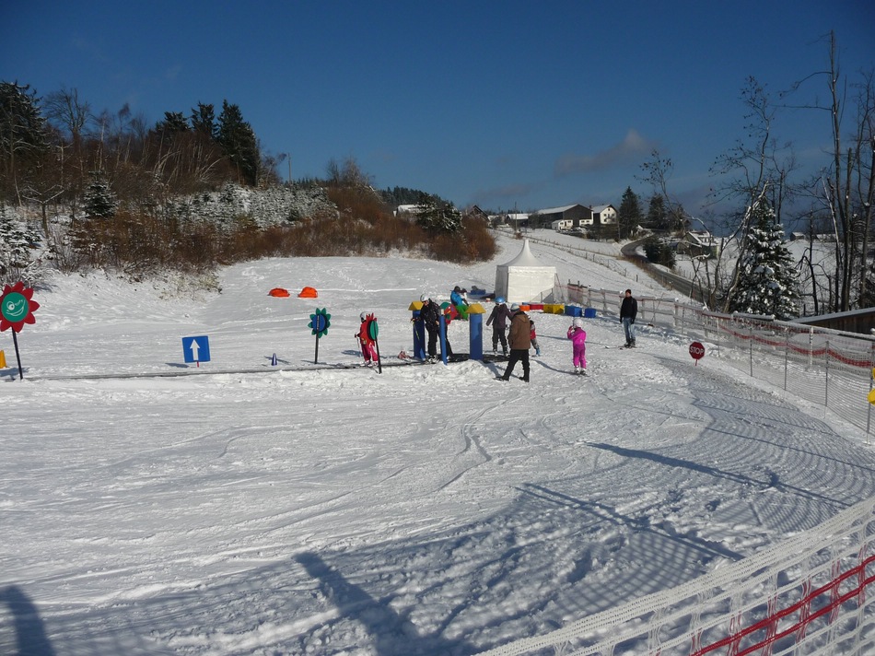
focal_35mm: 28
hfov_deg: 63.5
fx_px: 708
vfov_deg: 49.7
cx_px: 438
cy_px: 328
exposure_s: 1/800
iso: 100
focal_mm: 4.7
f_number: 8
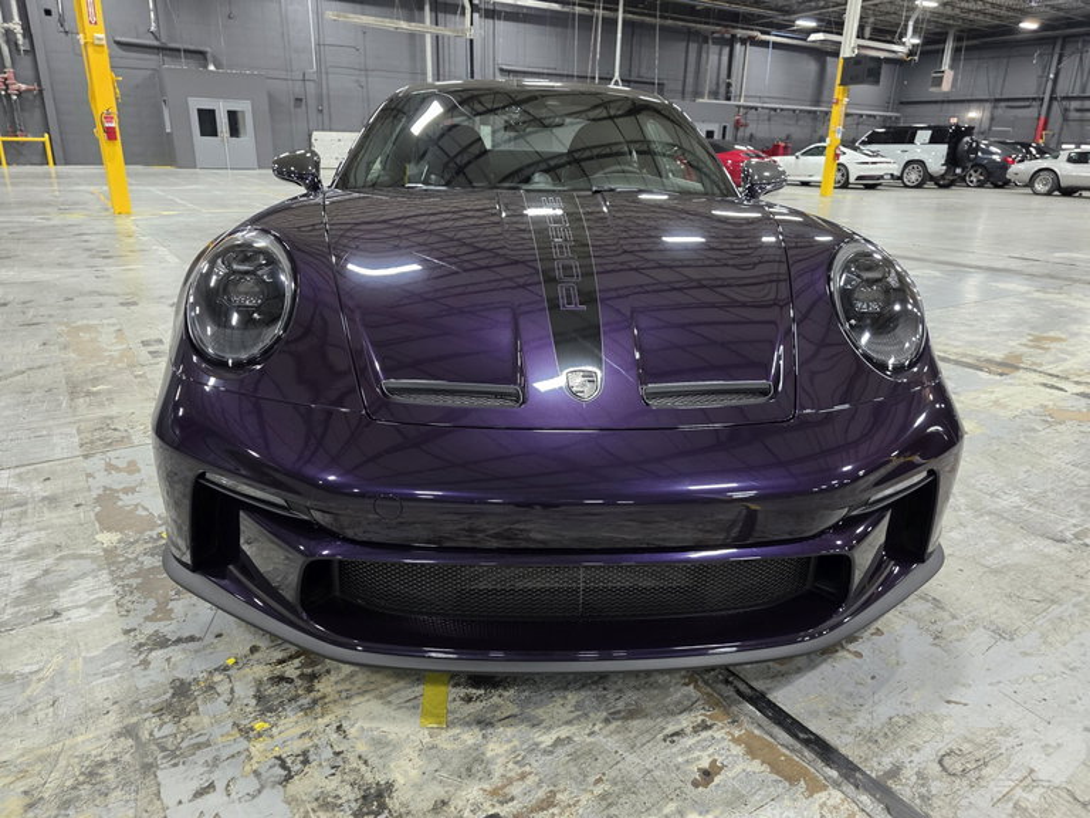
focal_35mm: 23
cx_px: 545
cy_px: 409
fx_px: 724
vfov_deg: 58.9
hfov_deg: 73.9
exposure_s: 1/120
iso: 640
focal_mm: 6.3
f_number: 1.7
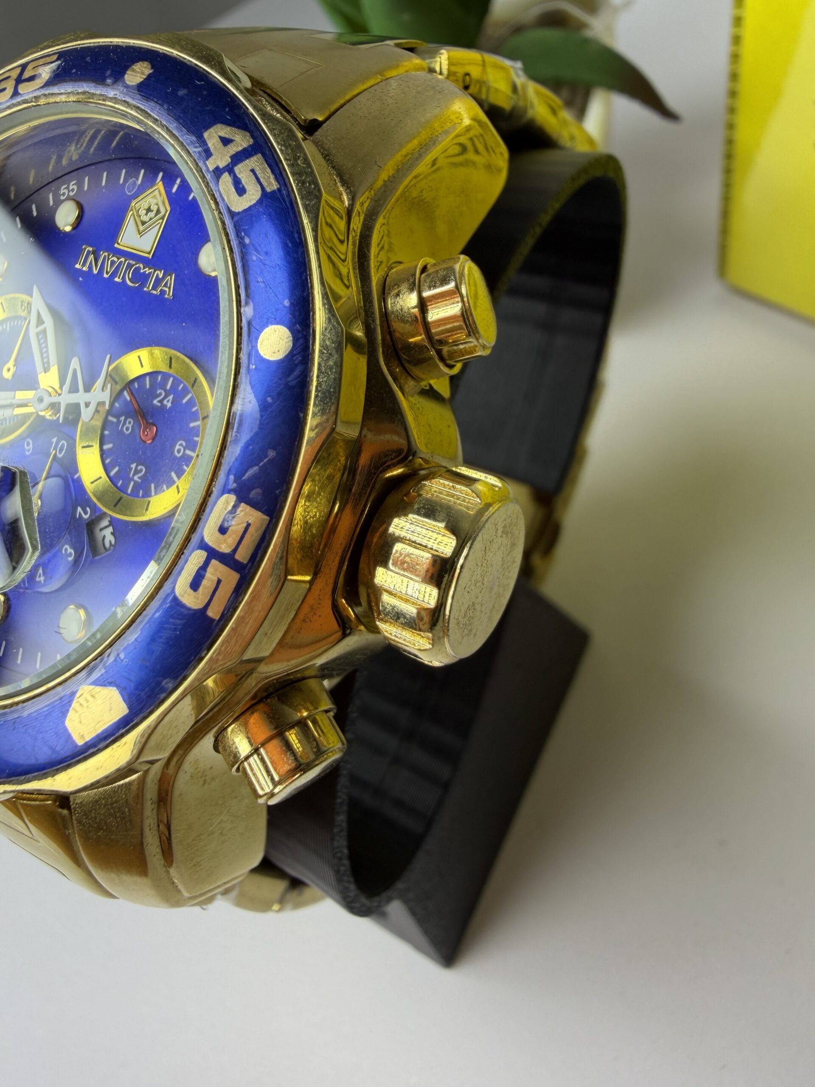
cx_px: 408
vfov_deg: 71.6
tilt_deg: -49.1
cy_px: 544
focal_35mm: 24
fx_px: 753
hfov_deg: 56.8
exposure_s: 1/300
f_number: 2.2
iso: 40
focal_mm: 2.22
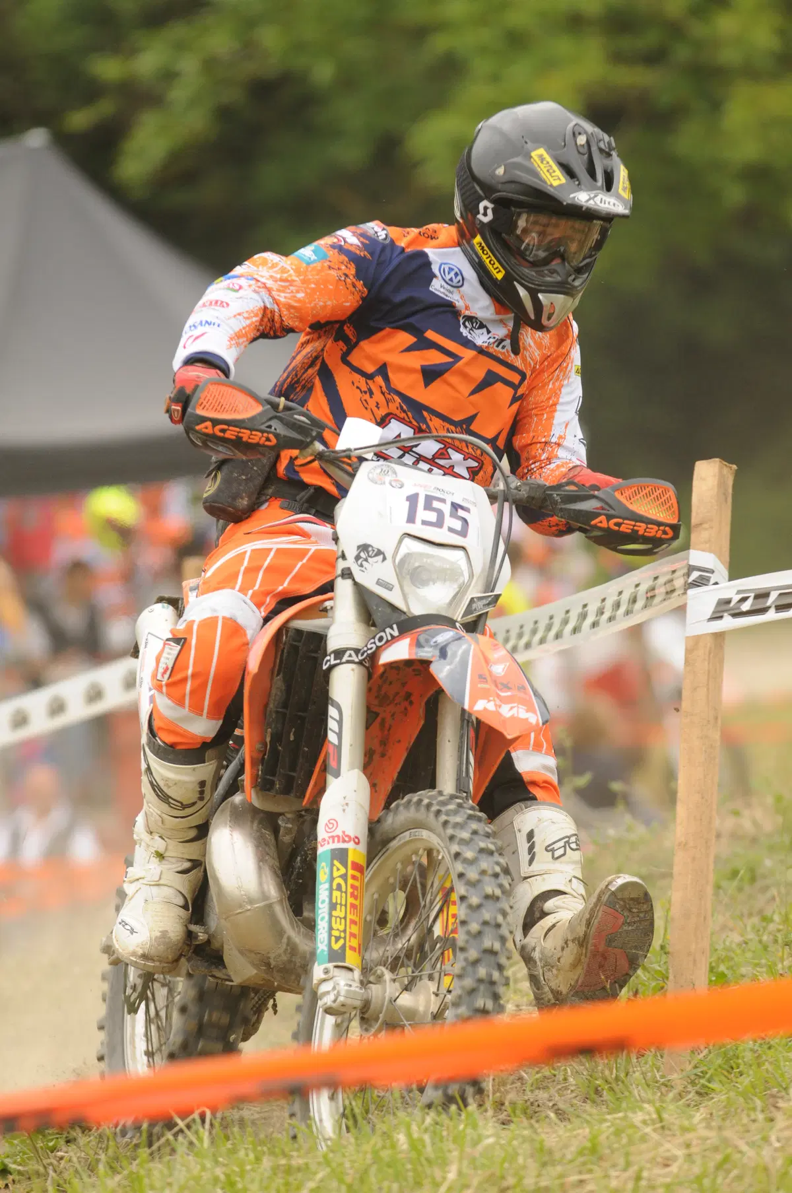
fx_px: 14889
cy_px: 596
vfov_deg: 4.6
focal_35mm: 450
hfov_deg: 3.0
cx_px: 396
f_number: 7.1
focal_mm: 300
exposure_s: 1/800
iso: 500
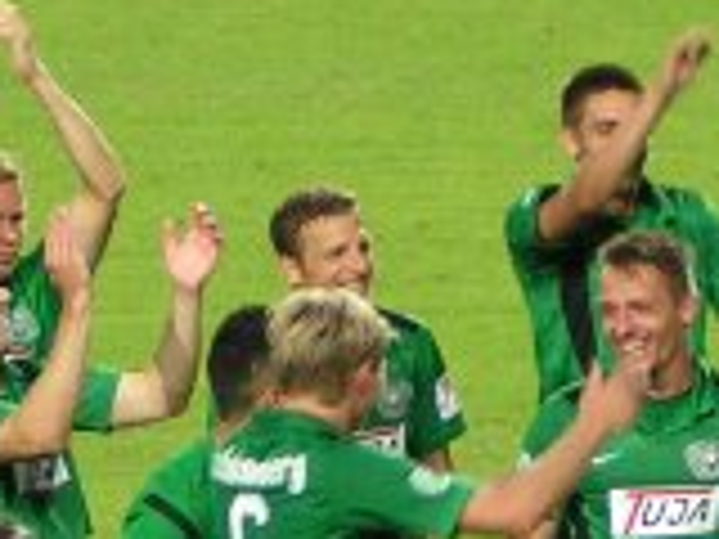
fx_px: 15620
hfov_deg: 2.6
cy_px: 328
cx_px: 431
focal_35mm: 752
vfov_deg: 2.0
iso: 200
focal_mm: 22.9
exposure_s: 1/80
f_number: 3.5
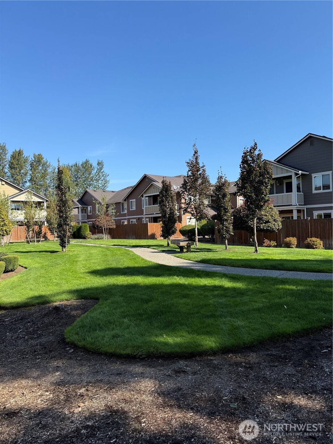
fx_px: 308
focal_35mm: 24
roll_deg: -0.1
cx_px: 166
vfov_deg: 71.6
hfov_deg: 56.8
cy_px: 222
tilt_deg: -0.2
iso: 80
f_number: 1.78
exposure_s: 1/2445
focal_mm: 6.76
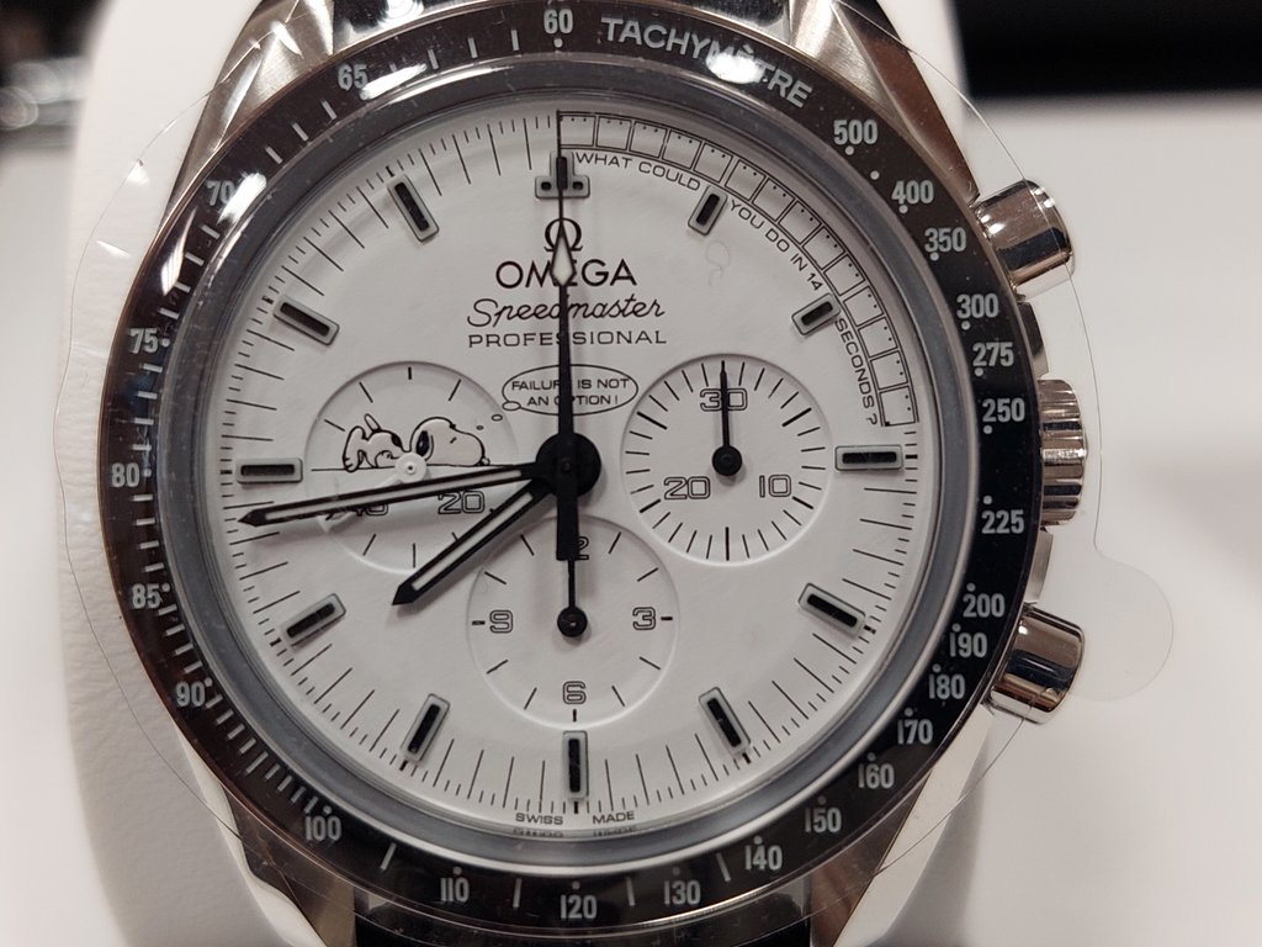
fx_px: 875
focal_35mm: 24
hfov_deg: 71.6
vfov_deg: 56.8
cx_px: 631
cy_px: 474
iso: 160
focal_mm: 5.23
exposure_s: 1/50
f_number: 1.8
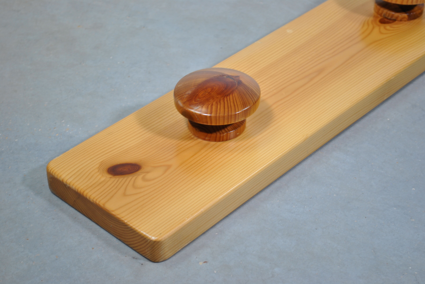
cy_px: 142
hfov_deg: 27.0
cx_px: 212
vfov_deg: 18.2
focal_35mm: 75
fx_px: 886
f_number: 5.6
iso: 200
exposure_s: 1/20
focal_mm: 50
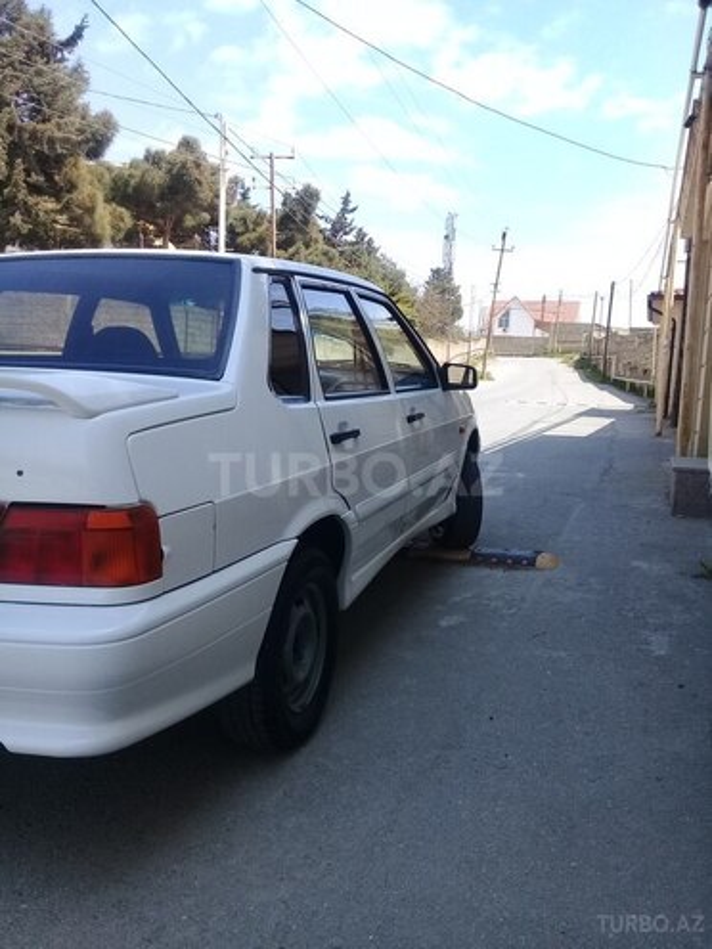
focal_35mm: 31
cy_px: 474
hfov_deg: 45.4
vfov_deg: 58.4
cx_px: 356
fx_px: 850
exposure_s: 1/646
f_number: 2.2
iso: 50
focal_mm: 3.3
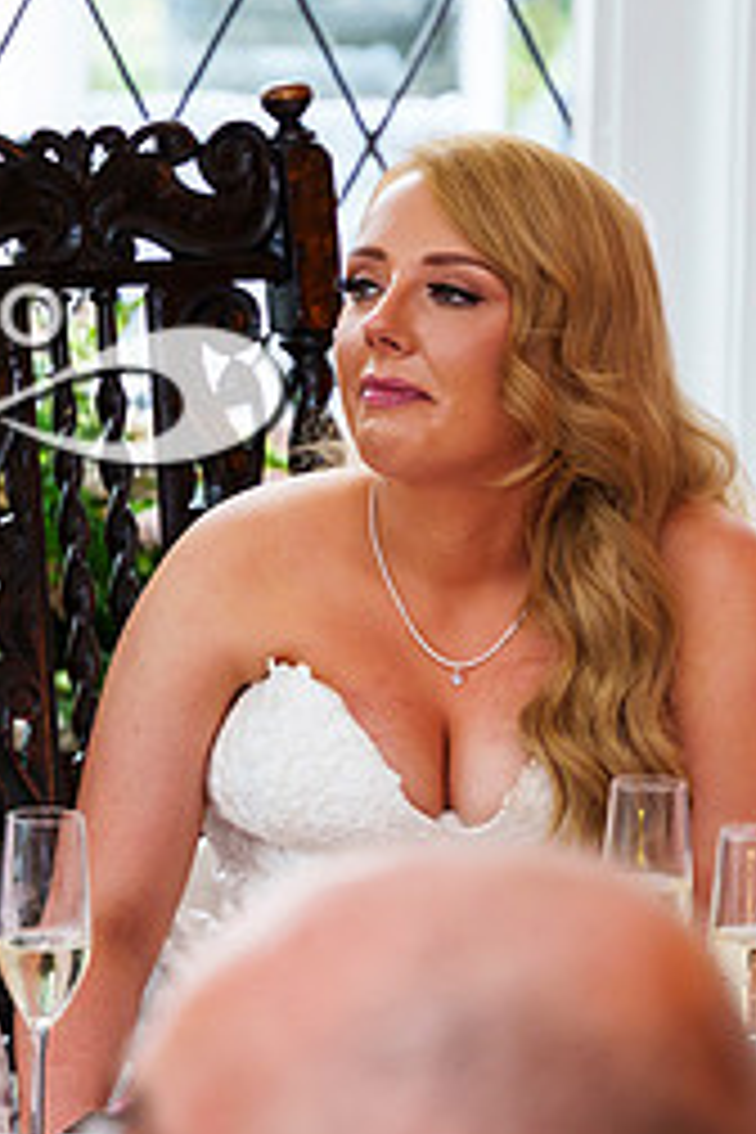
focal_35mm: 178
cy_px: 399
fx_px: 5607
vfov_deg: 11.5
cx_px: 41
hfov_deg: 7.7
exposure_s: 1/250
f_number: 3.5
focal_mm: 72
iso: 1600
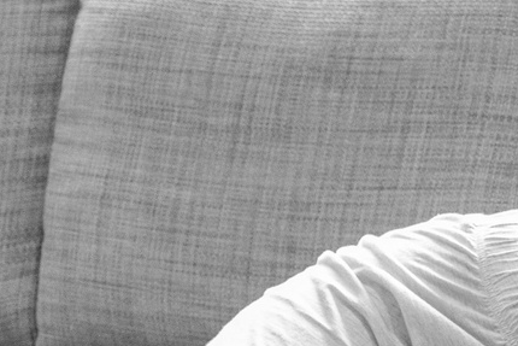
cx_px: 1343
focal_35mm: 244
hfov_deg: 7.7
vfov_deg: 5.6
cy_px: 451
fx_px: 3512
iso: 2000
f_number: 2.8
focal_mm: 41
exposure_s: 1/160
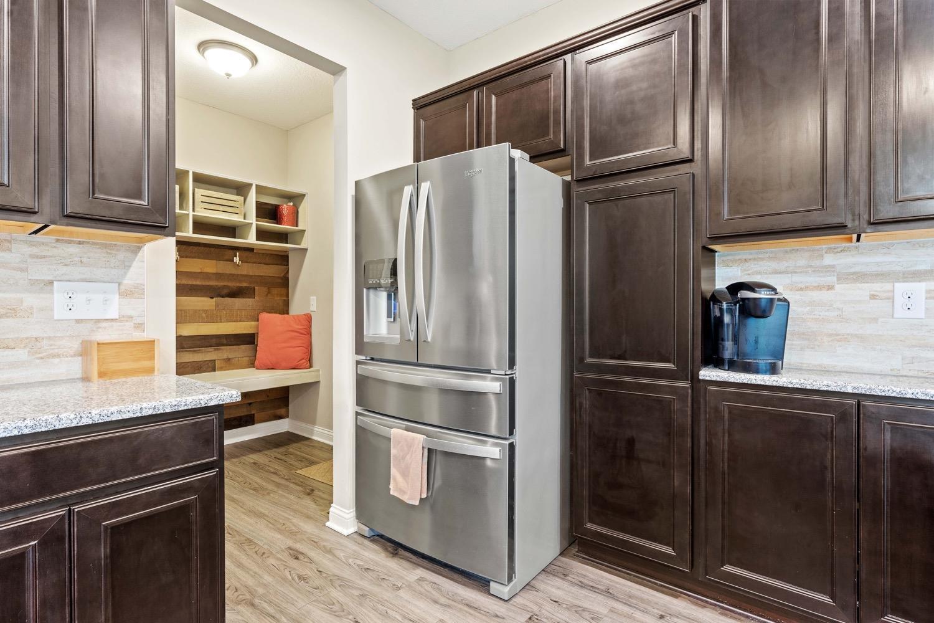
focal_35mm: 18
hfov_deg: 90.0
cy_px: 312
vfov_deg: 67.4
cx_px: 467
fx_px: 467
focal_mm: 18
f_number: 9
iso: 250
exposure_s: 4
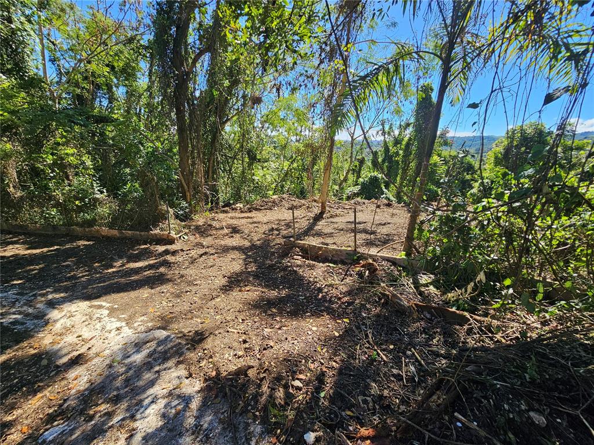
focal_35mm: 13
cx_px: 297
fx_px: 223
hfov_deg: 106.2
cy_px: 222
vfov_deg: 89.9
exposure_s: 1/720
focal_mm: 2.2
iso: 50
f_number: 2.2
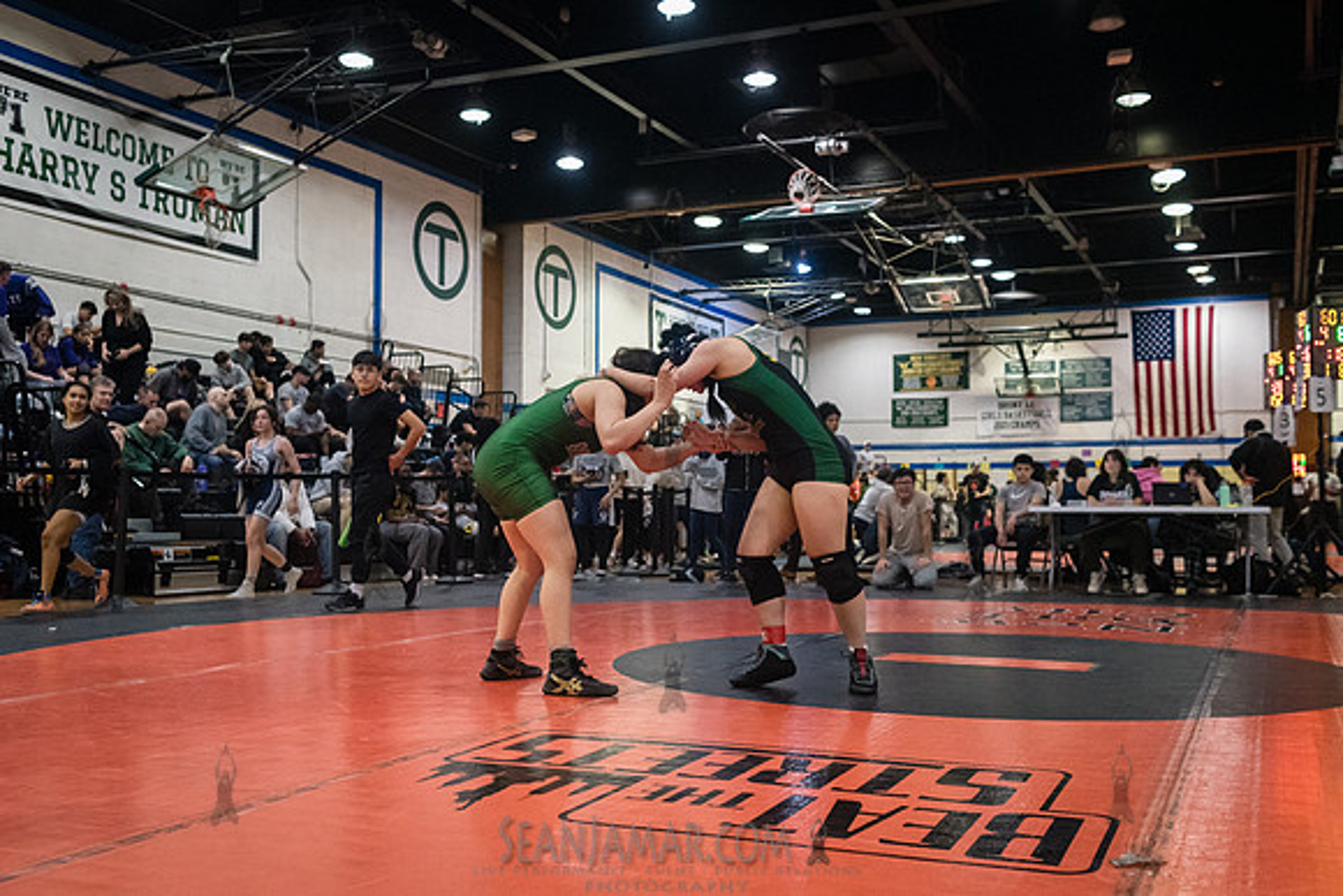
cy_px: 448
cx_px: 672
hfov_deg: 53.6
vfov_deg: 37.3
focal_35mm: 36
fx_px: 1328
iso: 8000
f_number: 4
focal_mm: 35
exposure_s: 1/400
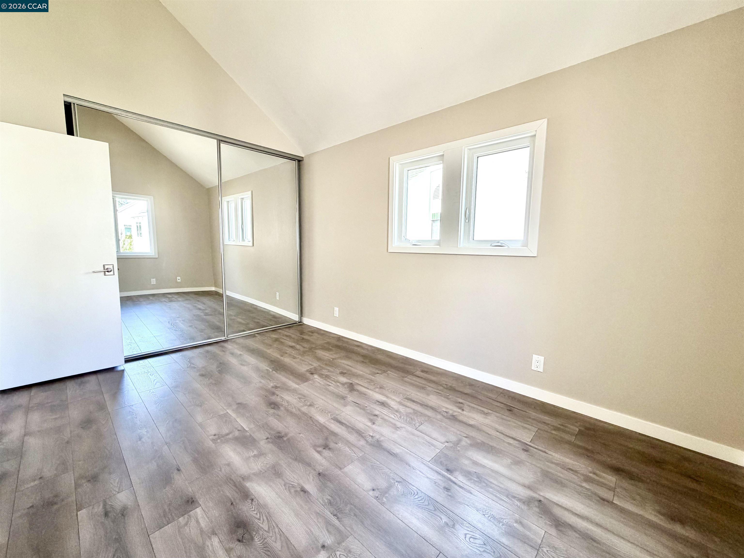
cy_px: 279
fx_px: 301
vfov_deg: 85.7
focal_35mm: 14
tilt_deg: -6.4
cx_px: 372
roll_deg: +0.0
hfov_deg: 102.1
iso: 200
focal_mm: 2.22
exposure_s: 1/120
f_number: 2.2
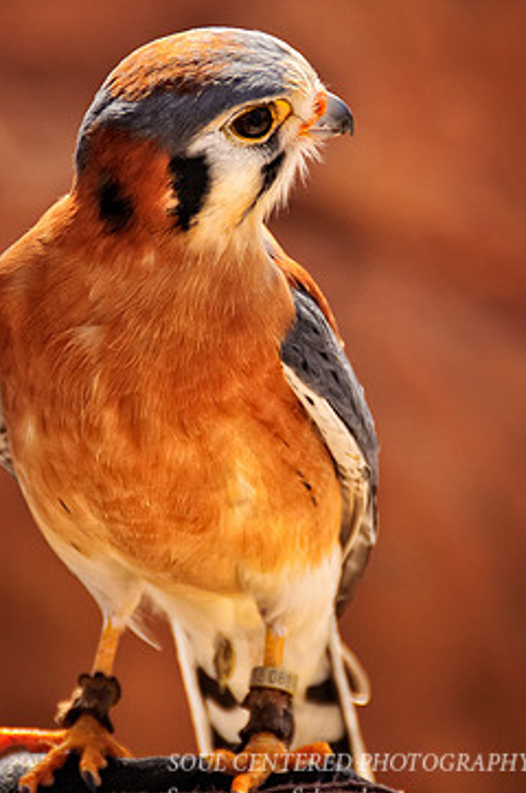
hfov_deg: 3.7
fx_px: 8206
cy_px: 326
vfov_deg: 5.5
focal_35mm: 373
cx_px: 218
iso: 500
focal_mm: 200
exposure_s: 1/1500
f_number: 5.6
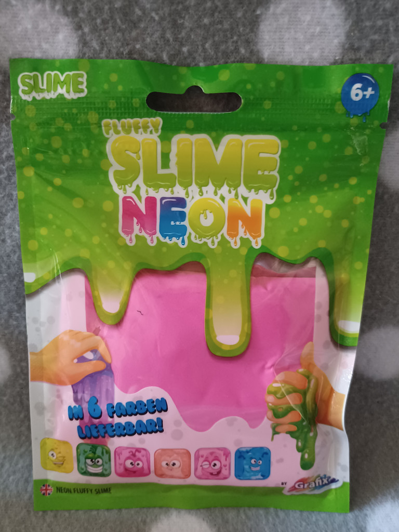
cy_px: 266
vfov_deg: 69.4
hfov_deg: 54.9
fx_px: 384
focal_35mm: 25
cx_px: 200
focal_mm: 4.6
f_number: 1.8
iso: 1250
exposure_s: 1/16.7
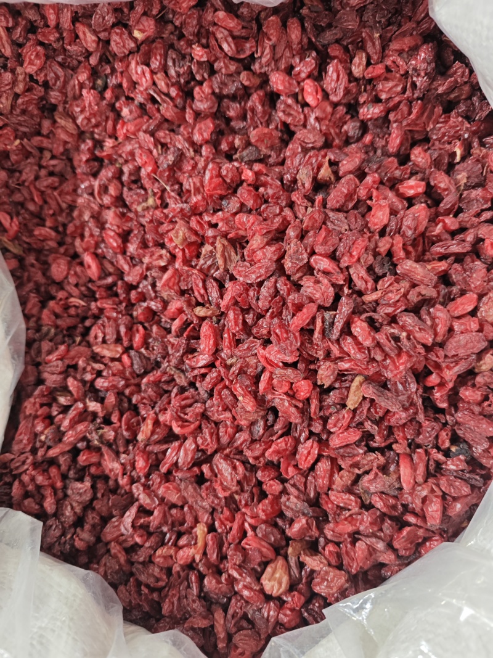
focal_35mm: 24
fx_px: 456
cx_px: 246
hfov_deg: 56.8
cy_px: 329
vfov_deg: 71.6
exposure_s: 1/50
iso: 160
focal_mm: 5.84
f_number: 1.6
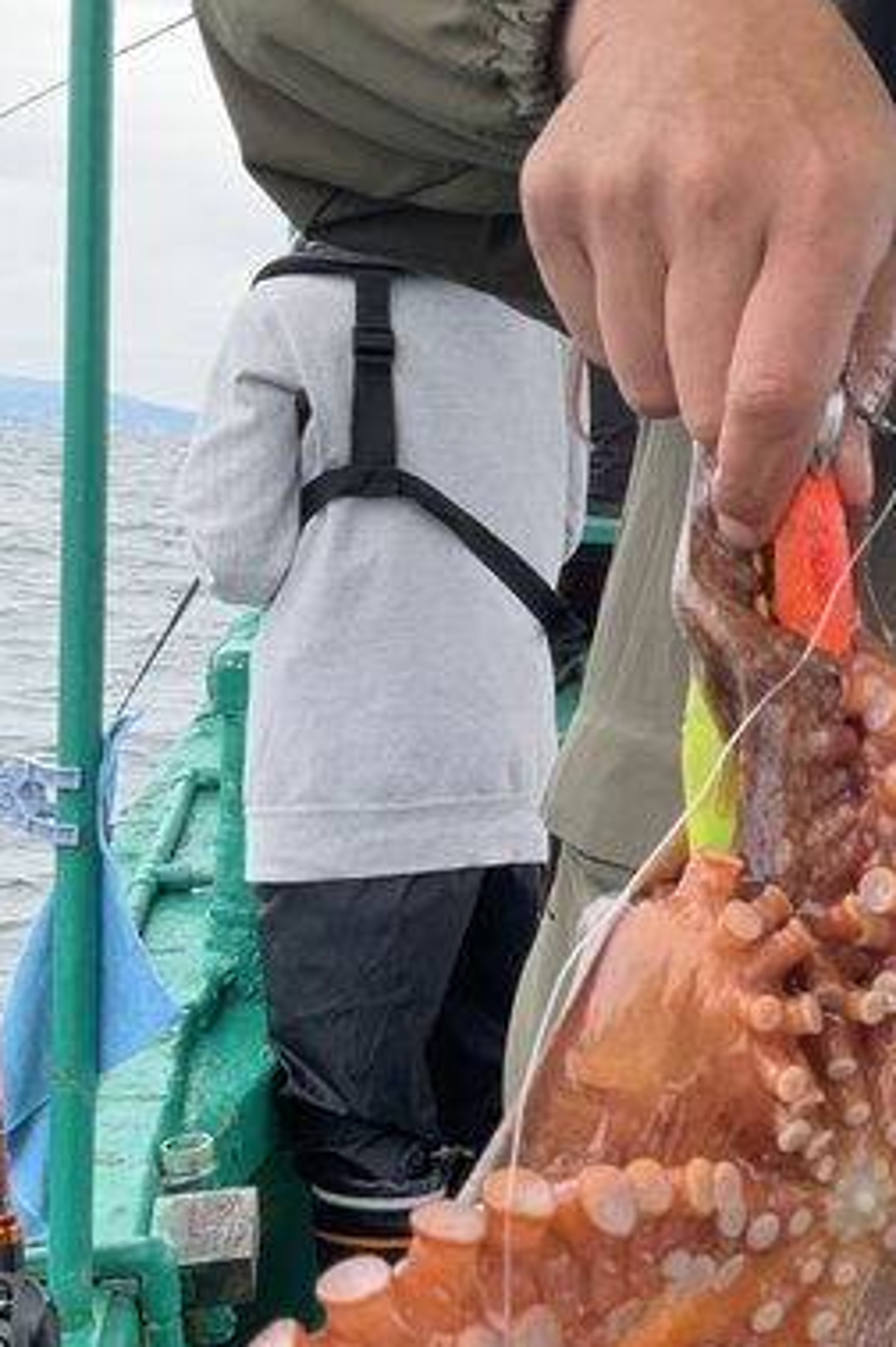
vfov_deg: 29.7
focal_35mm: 68
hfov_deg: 19.2
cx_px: 956
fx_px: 2543
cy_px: 654
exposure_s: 1/409
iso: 25
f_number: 1.8
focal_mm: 3
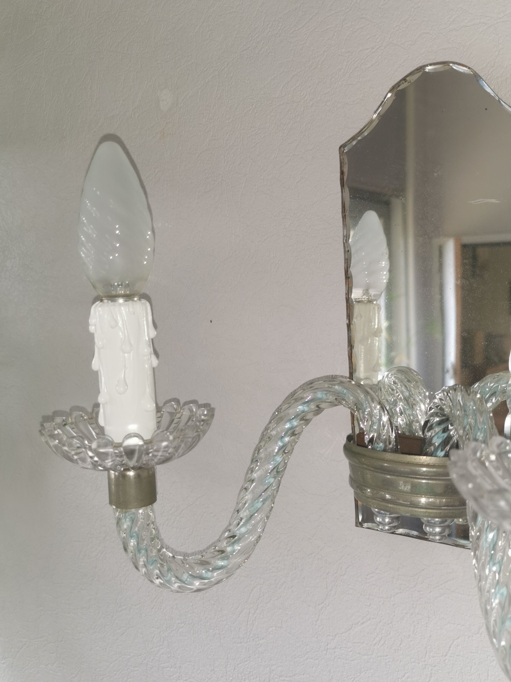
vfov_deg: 52.6
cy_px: 341
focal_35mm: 35
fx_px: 689
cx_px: 256
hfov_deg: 40.7
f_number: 1.8
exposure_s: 1/100
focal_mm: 5.58
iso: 64
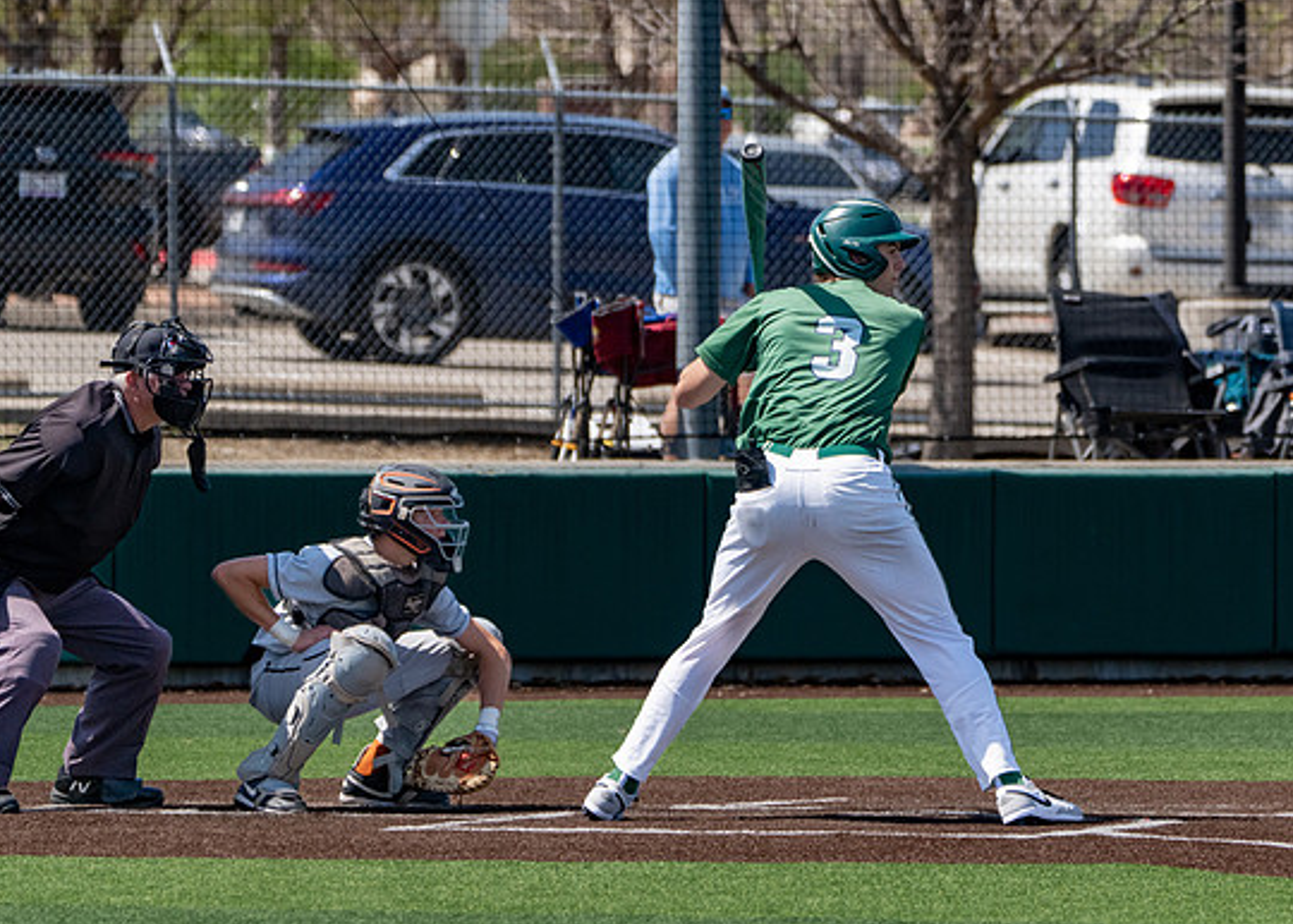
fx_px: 14252
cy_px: 542
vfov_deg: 3.7
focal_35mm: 388
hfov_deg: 5.2
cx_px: 816
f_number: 8
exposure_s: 1/3200
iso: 1000
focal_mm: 284
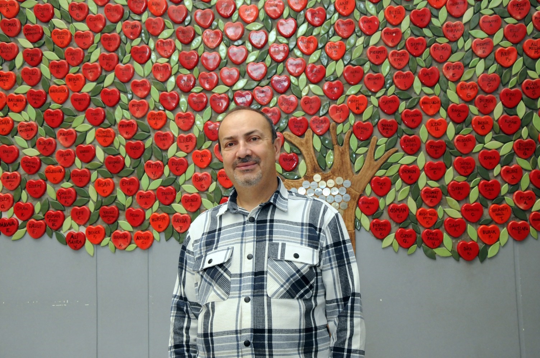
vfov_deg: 31.8
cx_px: 270
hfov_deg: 46.4
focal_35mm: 42
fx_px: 629
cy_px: 179
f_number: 5.6
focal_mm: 28
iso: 1600
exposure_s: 1/60
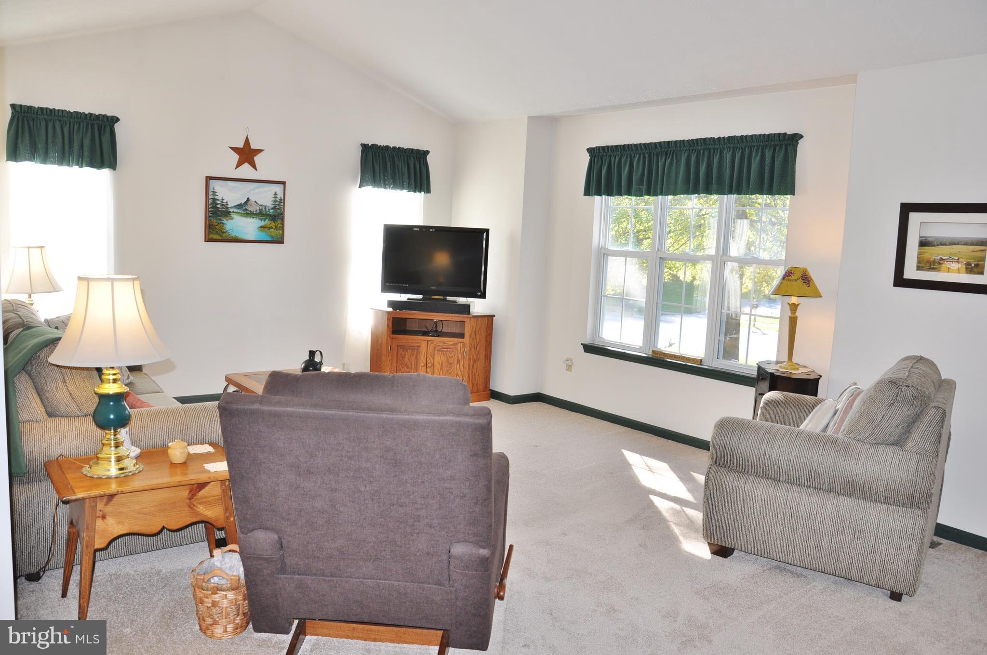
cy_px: 328
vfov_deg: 47.8
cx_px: 494
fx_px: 739
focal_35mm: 27
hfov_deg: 67.4
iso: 200
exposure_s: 1/60
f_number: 5
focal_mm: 18
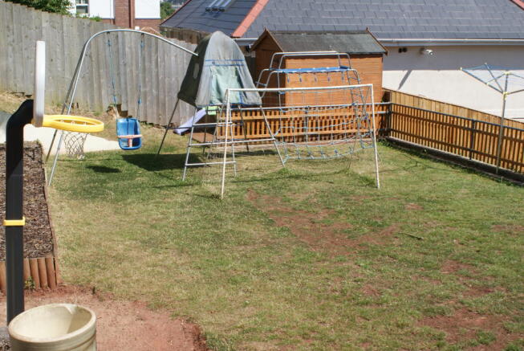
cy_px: 176
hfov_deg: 43.6
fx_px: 656
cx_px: 262
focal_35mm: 45
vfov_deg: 29.9
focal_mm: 30
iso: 100
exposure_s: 1/100
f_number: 13
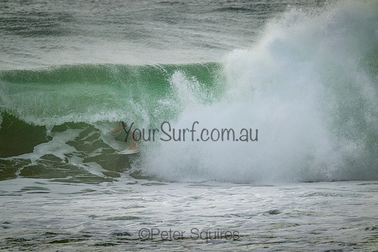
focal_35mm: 800
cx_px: 189
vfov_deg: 1.7
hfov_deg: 2.6
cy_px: 126
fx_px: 8402
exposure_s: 1/2500
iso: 1250
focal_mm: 800
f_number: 11
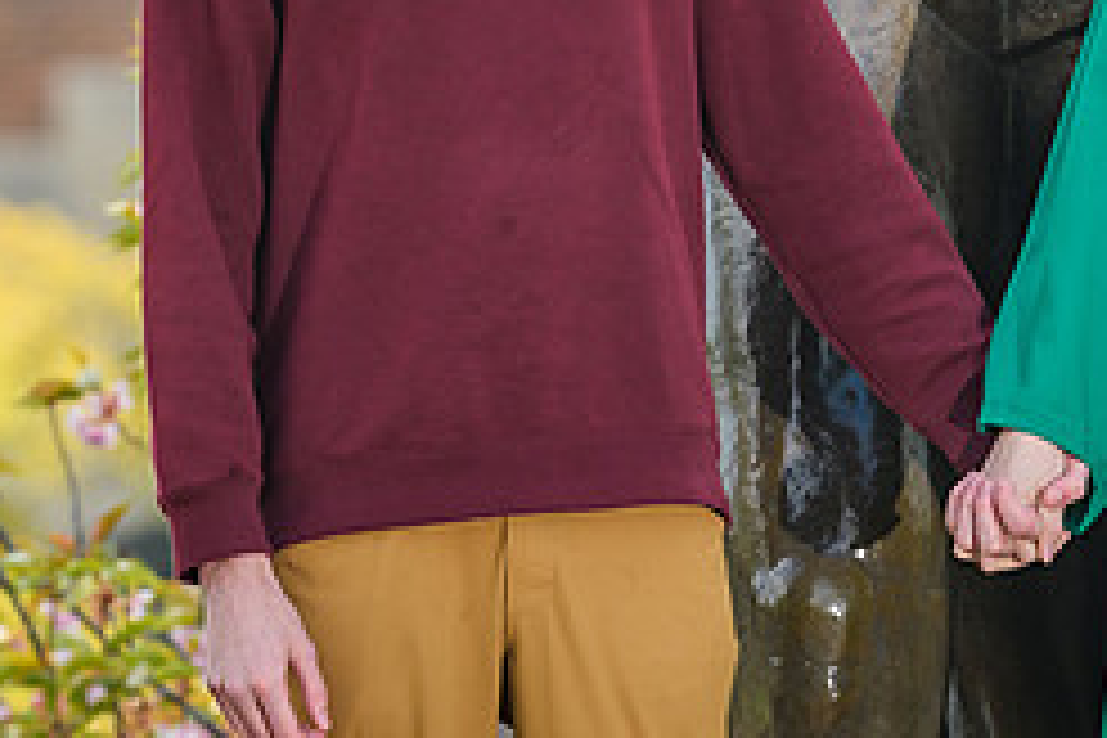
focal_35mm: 1252
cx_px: 886
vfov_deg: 1.1
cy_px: -61
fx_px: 38496
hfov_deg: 1.6
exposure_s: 1/200
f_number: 5.6
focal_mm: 300
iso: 100
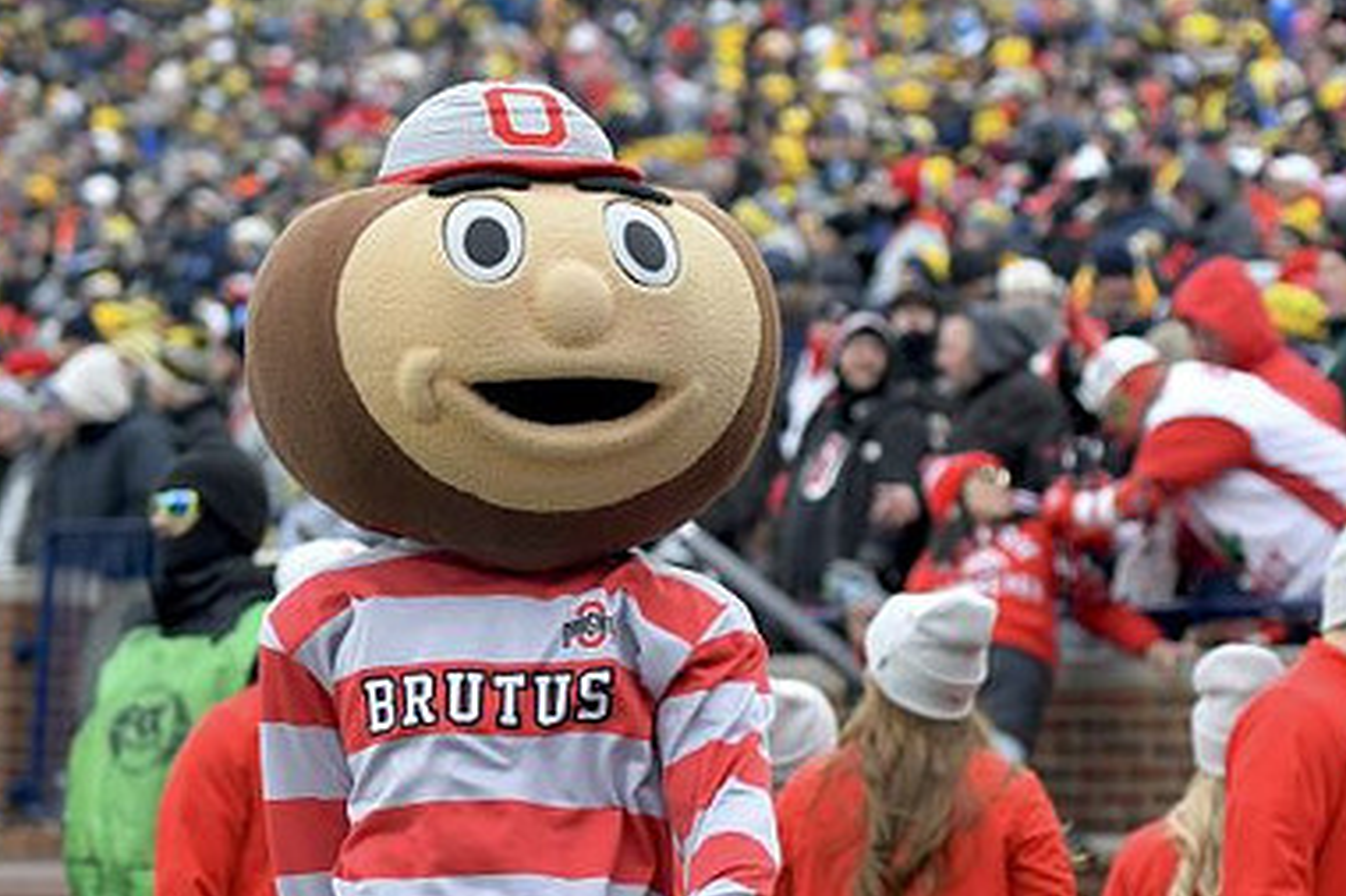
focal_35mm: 183
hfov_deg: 11.2
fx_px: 6839
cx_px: 634
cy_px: 503
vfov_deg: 7.5
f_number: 2.8
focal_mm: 80
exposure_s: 1/1000
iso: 640
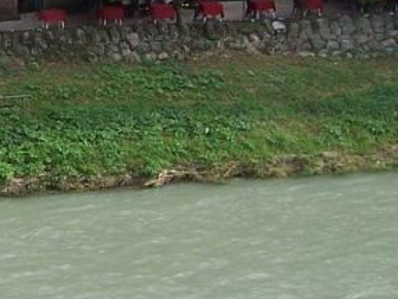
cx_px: -127
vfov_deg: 12.3
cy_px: -47
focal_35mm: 118
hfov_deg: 15.8
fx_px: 1358
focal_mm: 5.5
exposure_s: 1/350
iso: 80
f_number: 3.4
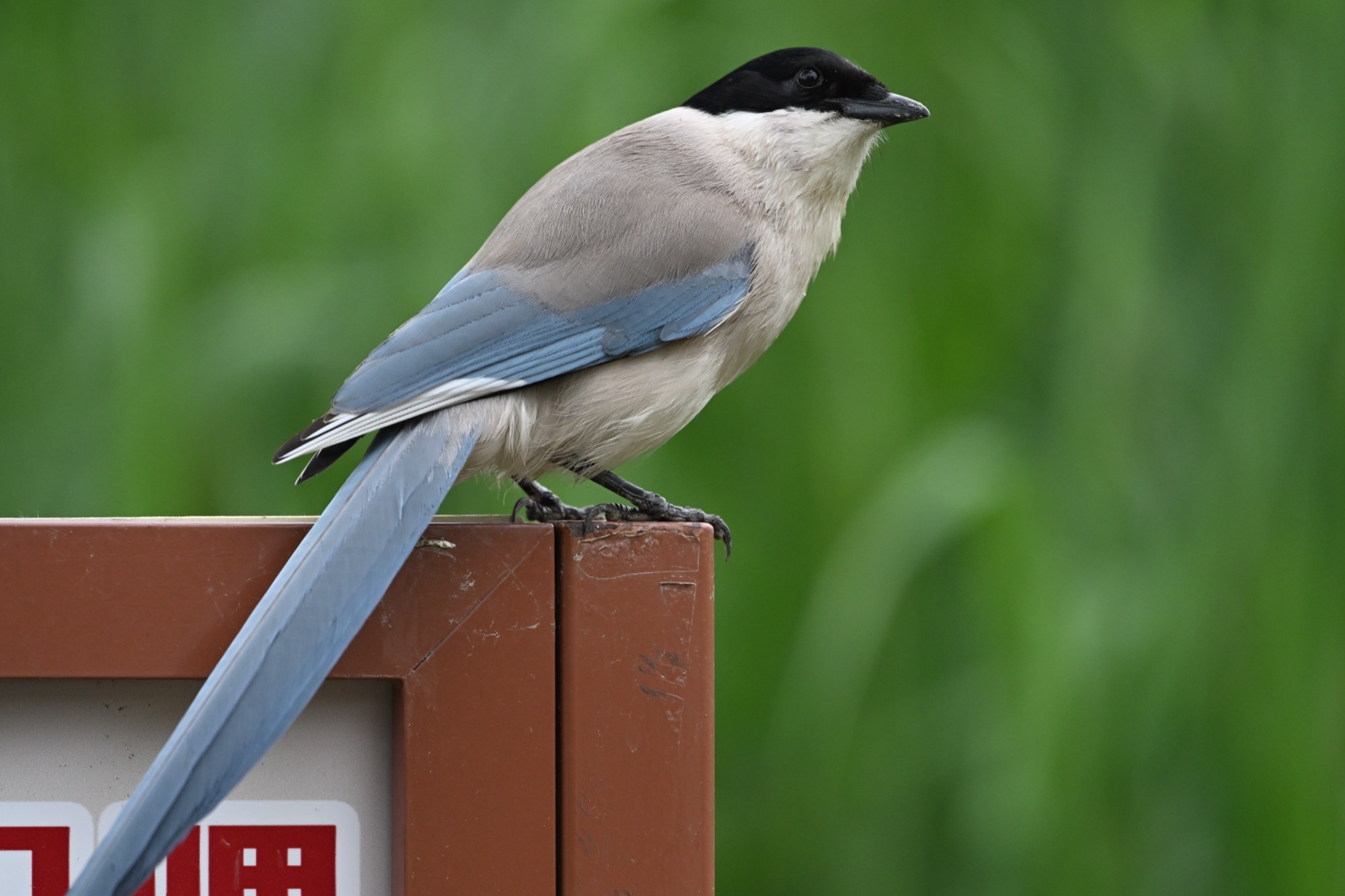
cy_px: 448
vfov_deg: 2.3
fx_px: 22413
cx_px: 672
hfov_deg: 3.4
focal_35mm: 600
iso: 2500
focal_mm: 600
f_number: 6.3
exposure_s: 1/2000
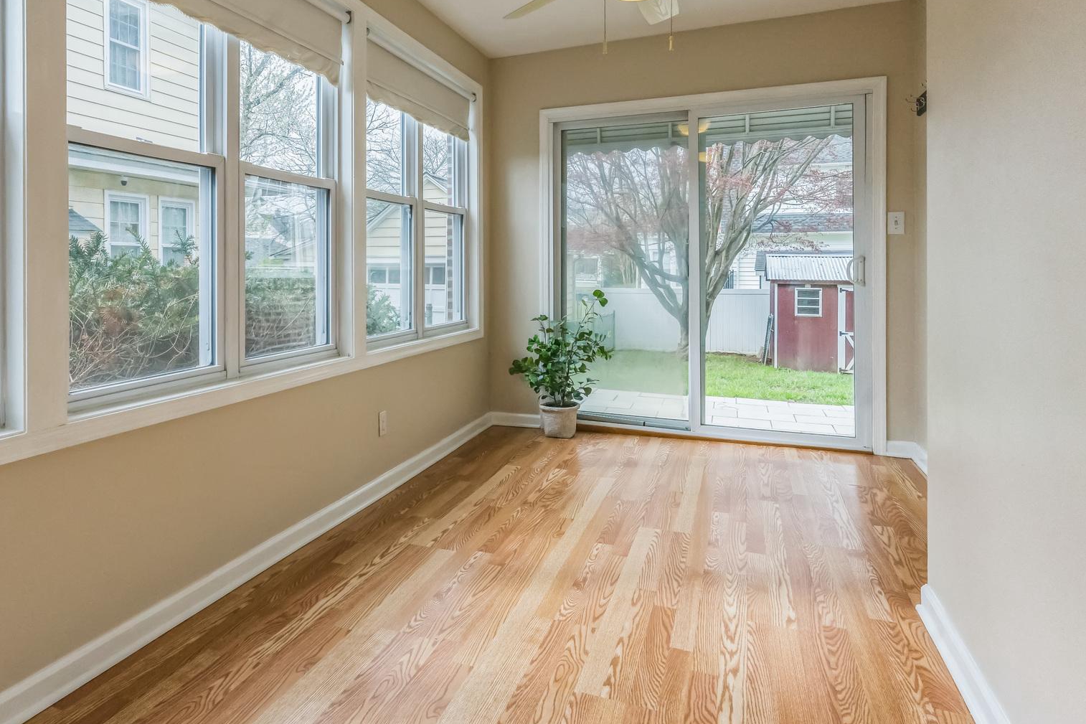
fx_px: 694
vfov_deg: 54.6
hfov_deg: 74.7
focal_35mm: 23
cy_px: 285
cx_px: 402
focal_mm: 17
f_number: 9
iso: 3200
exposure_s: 1/1000
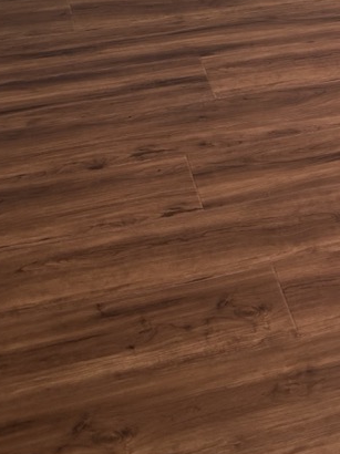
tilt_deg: -24.6
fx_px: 983
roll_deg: -9.0
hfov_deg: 18.7
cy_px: -65
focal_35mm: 75
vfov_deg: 24.0
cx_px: 393
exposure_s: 1/207
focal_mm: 6.76
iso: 125
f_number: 1.78
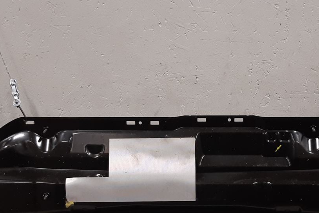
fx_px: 603
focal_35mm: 68
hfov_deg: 29.6
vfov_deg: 19.8
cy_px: 167
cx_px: 192
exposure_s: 1/50
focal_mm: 3.93
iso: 125
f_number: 1.7
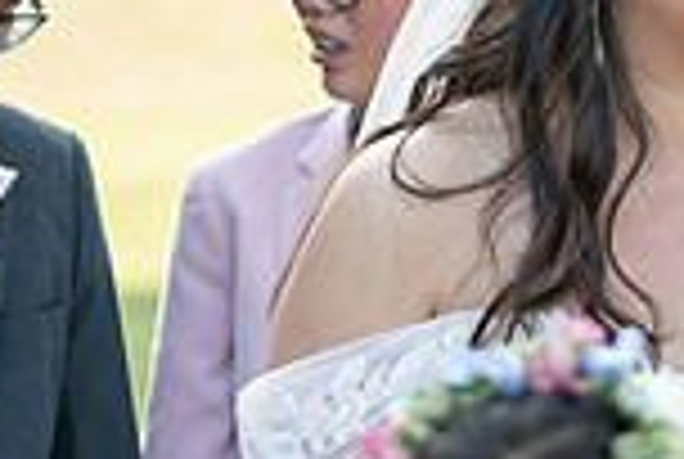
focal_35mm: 391
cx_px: 1079
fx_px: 7443
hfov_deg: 5.2
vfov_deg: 3.5
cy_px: 369
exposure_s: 1/160
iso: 100
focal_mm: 96
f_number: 4
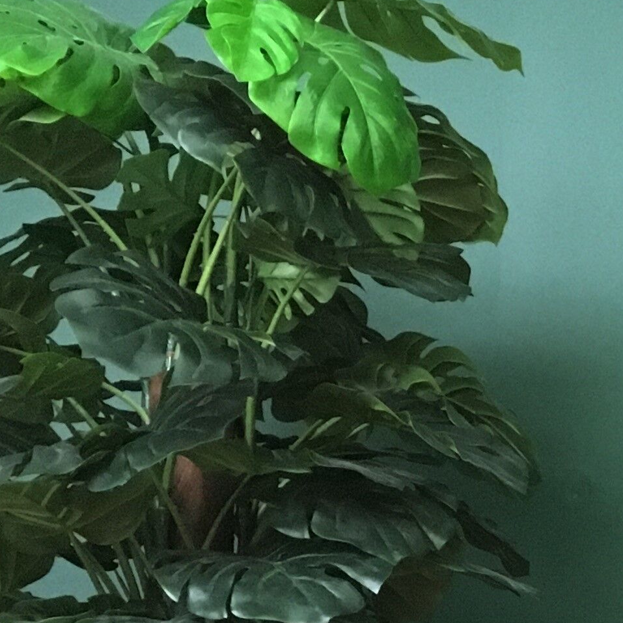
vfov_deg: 15.6
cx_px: 1161
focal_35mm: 108
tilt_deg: +6.1
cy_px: 704
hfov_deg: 14.1
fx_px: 2199
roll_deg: -1.4
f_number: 2.2
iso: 320
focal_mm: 4.15
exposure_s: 1/17
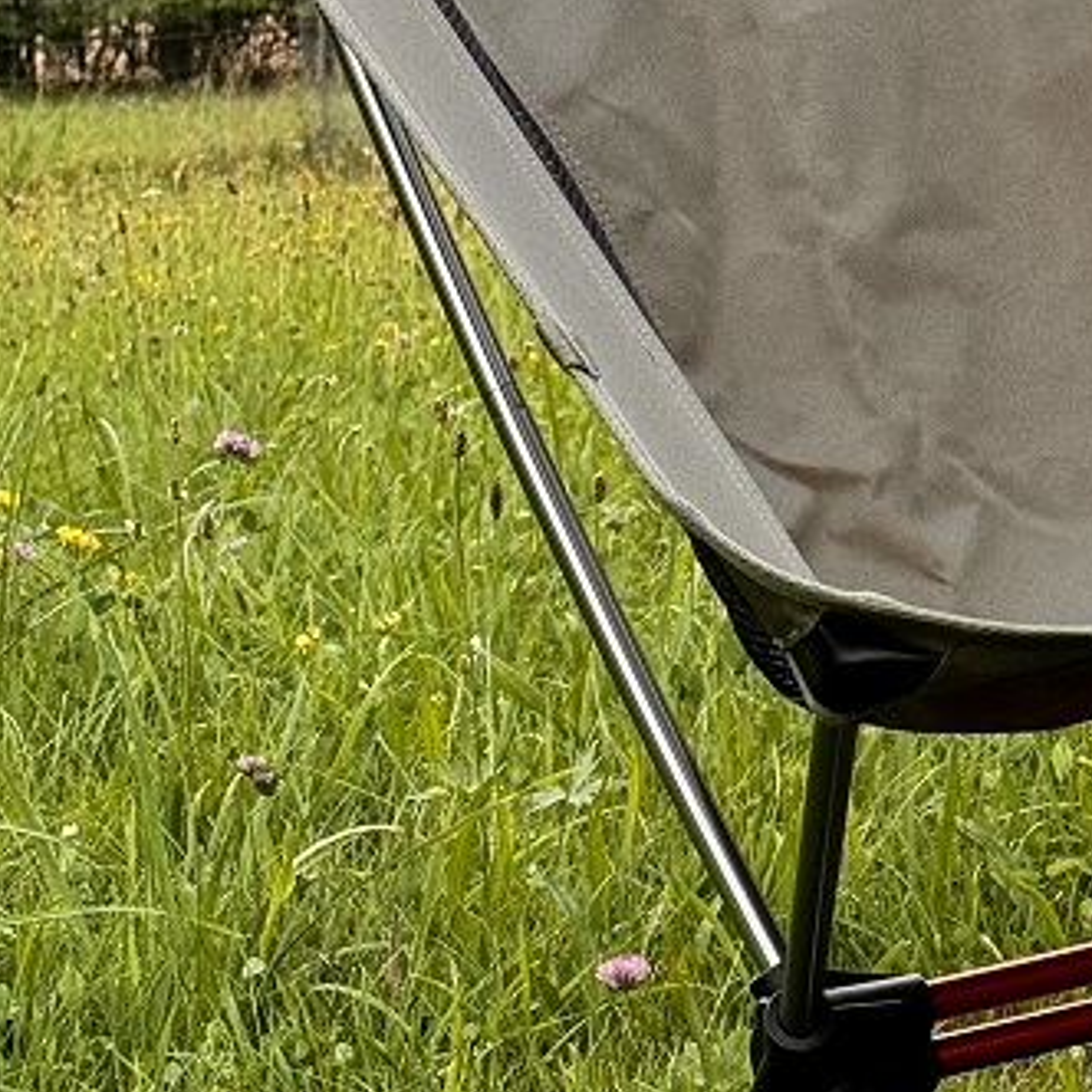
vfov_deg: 13.3
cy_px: 441
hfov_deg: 13.2
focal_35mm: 131
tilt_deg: -6.2
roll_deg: -0.3
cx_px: 1085
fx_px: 4675
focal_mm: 6.76
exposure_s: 1/44
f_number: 1.78
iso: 250
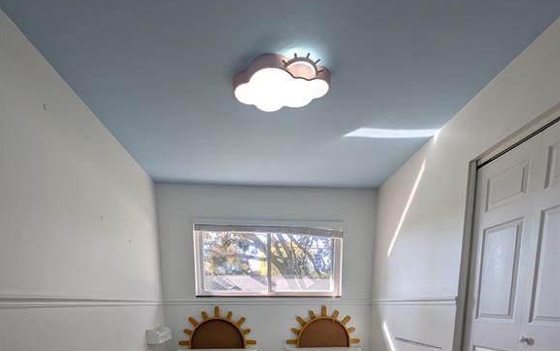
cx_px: 280
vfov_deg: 54.2
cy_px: 346
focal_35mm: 17
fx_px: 260
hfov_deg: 94.3
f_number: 1.95
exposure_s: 1/144
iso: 36
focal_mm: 2.23
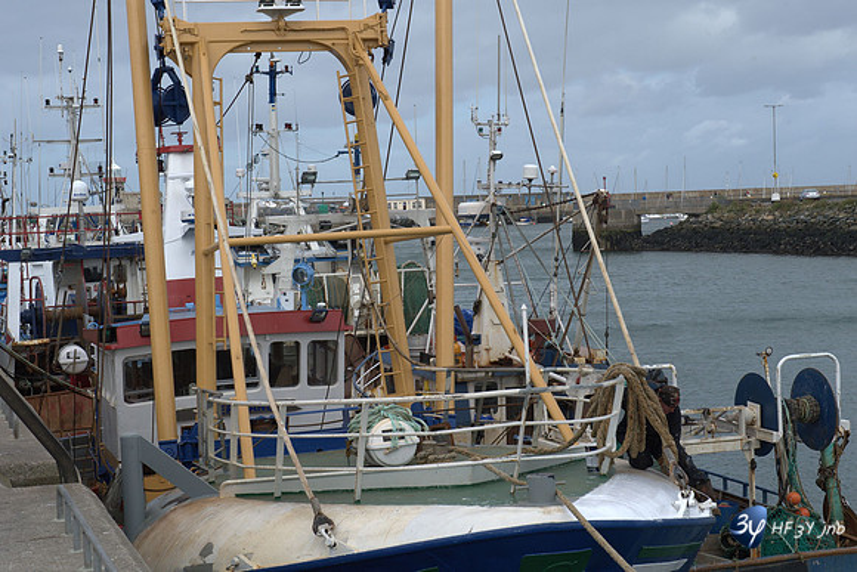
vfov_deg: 19.5
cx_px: 428
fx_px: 1667
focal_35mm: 70
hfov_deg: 28.8
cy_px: 286
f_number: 9
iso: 400
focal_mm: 70
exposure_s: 1/320
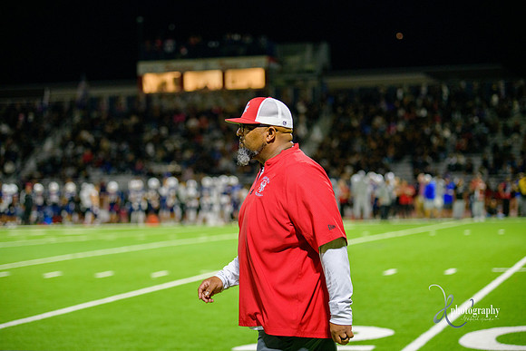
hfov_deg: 21.5
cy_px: 176
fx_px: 1388
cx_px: 263
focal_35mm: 95
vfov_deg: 14.4
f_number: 2.8
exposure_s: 1/320
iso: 2000
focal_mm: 95
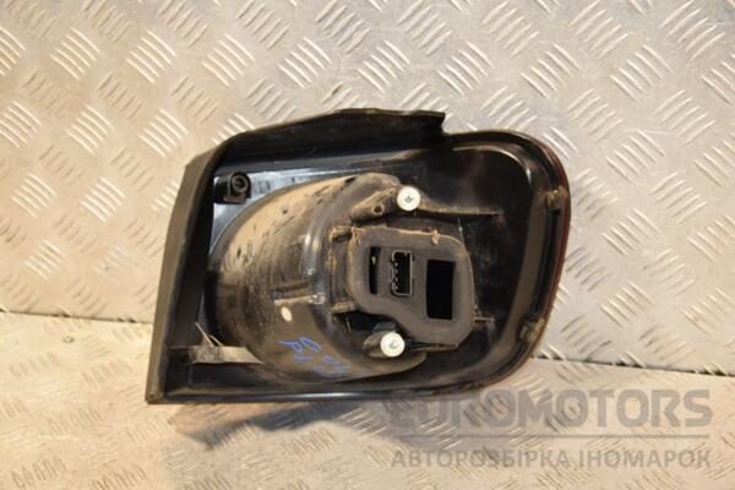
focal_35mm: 68
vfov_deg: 20.2
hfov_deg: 29.9
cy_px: 245
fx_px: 1378
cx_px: 368
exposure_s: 1/125
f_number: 4.8
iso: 800
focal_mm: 45
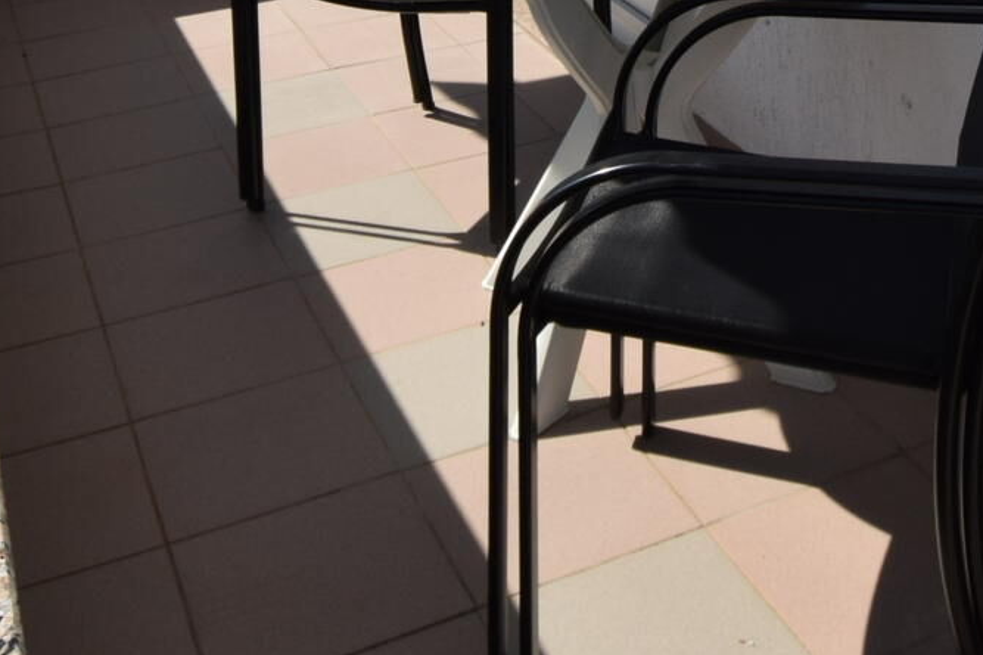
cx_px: 671
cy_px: -438
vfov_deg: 20.0
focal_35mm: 54
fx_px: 1474
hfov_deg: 36.4
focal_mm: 10
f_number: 8
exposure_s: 1/640
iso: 200
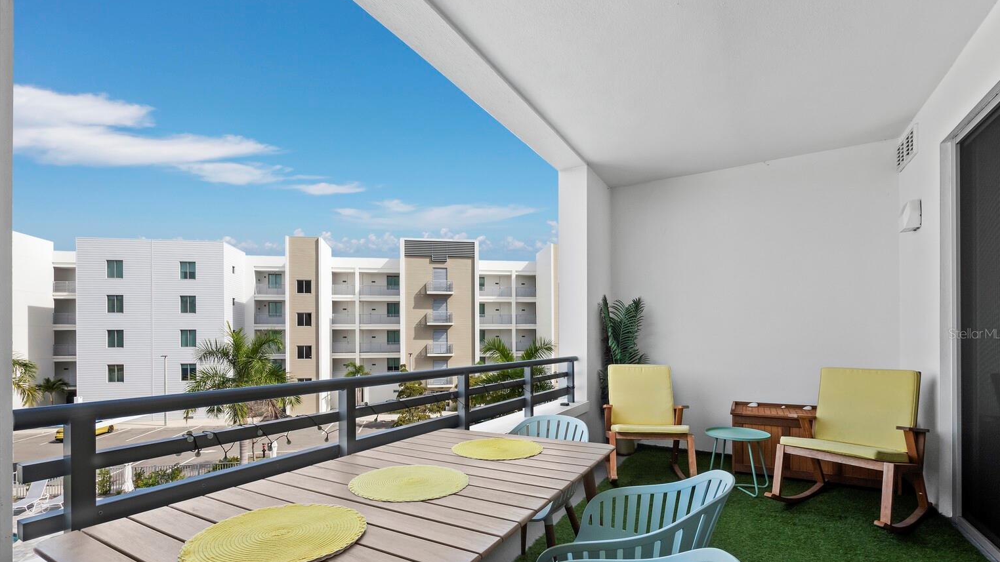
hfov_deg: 99.3
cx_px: 486
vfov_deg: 66.5
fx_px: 424
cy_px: 333
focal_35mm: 16
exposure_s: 1/40
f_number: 11
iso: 400
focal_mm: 7
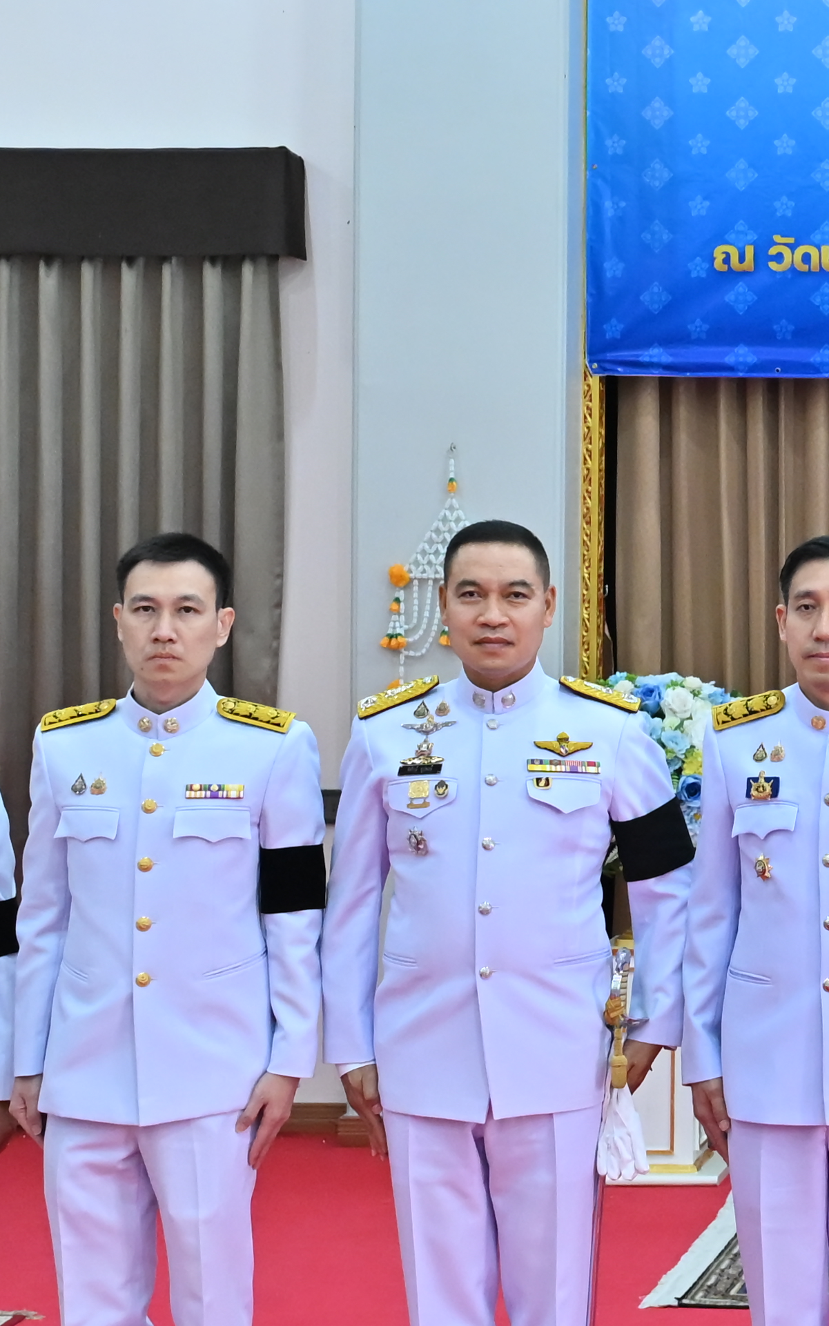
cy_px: 482
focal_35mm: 93
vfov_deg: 22.3
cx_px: 1209
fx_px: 3362
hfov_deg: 13.3
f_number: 4
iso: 2500
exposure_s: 1/125
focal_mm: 29
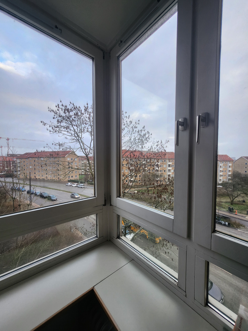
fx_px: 124
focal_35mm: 13
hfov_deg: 89.9
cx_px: 124
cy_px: 166
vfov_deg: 106.2
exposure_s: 1/50
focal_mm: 1.74
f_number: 2.2
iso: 50
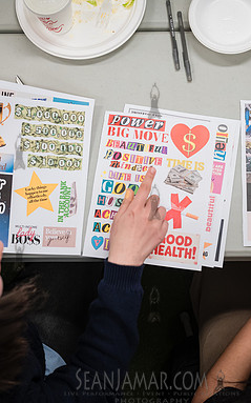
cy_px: 202
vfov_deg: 37.5
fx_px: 592
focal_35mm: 54
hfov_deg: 23.9
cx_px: 153
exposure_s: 1/500
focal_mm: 35
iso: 4000
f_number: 4
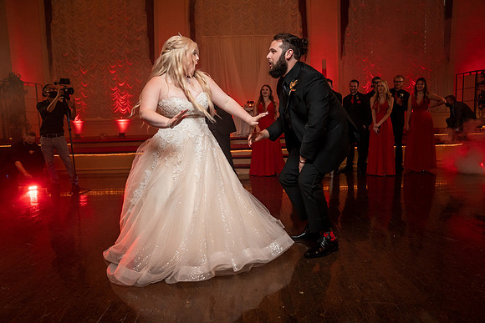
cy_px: 162
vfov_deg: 53.2
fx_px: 323
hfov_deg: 73.7
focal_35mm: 24
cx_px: 242
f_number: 4
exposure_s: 1/200
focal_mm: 24
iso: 2000
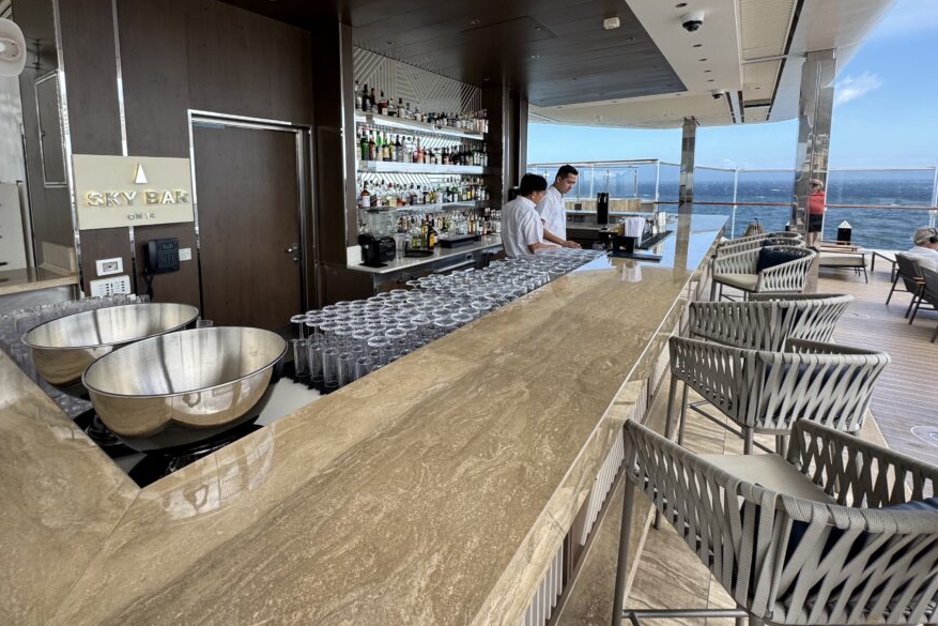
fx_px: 443
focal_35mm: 17
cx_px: 421
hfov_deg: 93.0
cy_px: 227
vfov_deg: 69.1
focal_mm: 2.22
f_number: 2.2
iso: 40
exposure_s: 1/401
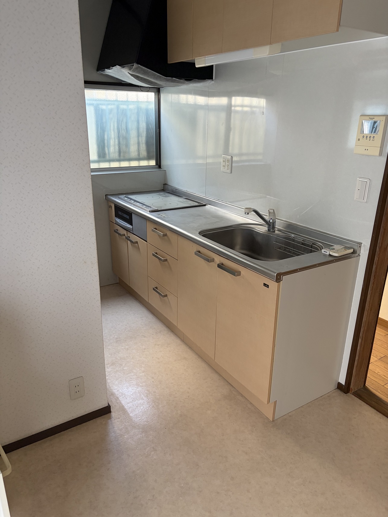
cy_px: 258
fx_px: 388
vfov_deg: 67.3
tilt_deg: -20.7
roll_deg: +0.2
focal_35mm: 26
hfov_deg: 53.1
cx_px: 194
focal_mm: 5.96
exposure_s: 1/60
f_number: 1.6
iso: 125
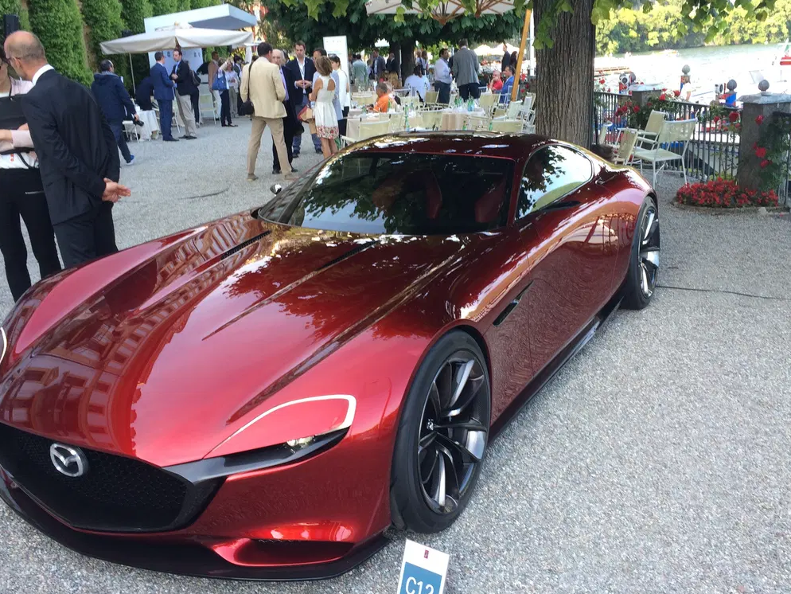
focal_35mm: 35
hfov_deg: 52.6
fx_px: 800
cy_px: 288
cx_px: 404
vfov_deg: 40.7
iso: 32
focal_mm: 4.15
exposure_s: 1/105
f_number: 2.2
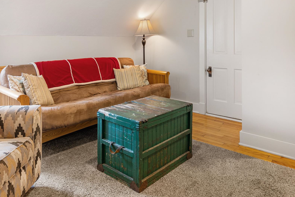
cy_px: 40
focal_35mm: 29
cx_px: 167
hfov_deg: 63.4
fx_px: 238
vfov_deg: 42.9
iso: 100
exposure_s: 1/4
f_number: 5.6
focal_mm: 10
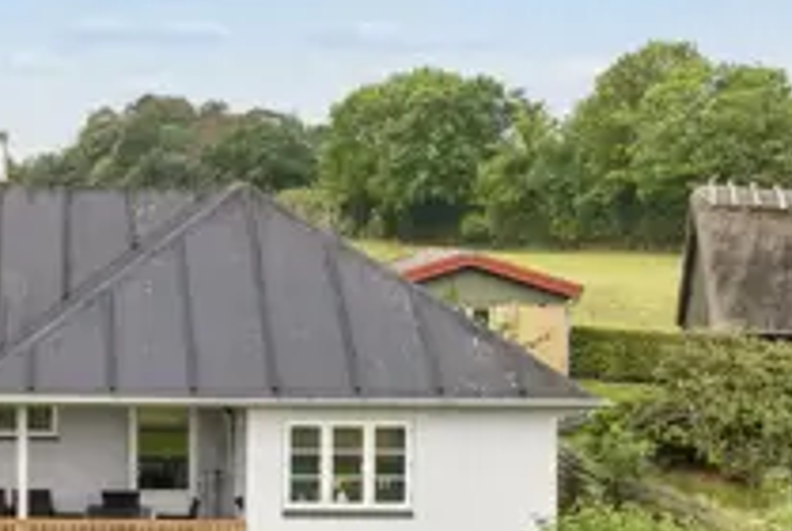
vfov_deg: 15.9
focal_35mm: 86
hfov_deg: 22.6
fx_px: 1895
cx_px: -11
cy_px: 281
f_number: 8
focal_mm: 20
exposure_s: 1/200
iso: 200
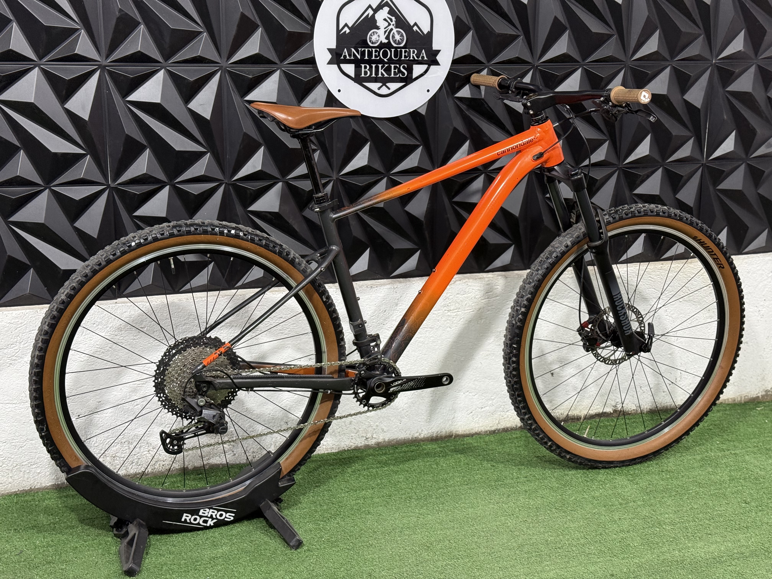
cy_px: 290
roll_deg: -1.0
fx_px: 1070
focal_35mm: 48
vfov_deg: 30.3
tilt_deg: -14.0
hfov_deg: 39.7
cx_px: 386
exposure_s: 1/60
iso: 125
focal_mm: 6.76
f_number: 1.78
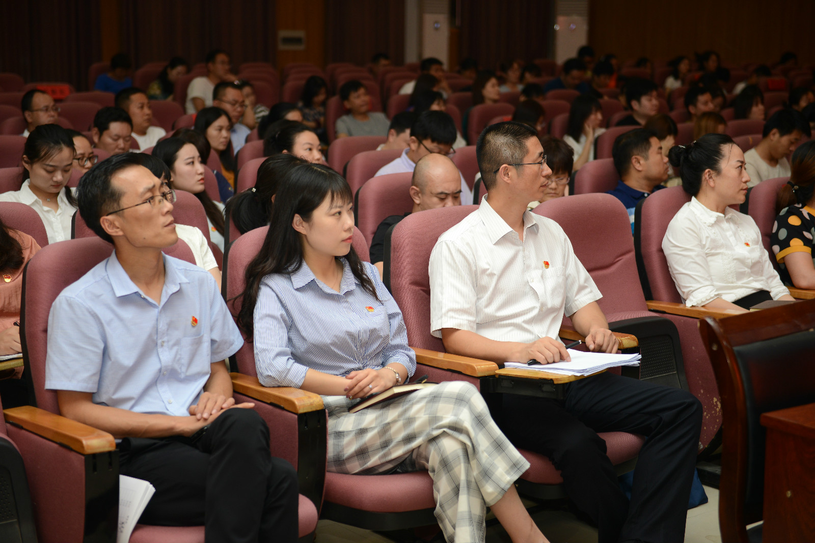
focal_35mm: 60
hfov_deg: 33.4
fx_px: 1358
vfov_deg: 22.6
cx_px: 408
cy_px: 272
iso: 500
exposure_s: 1/250
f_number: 2.8
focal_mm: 60
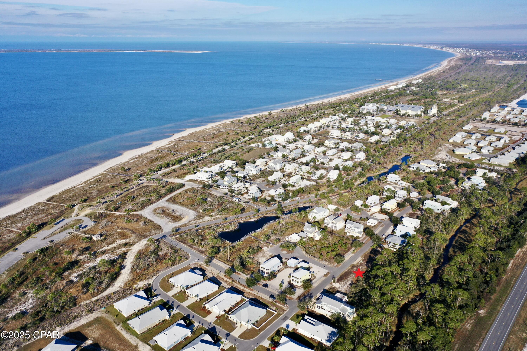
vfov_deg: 46.4
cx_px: 264
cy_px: 176
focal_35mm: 28
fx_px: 410
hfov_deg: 65.5
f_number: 2.8
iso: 100
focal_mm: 10.26
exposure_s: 1/100
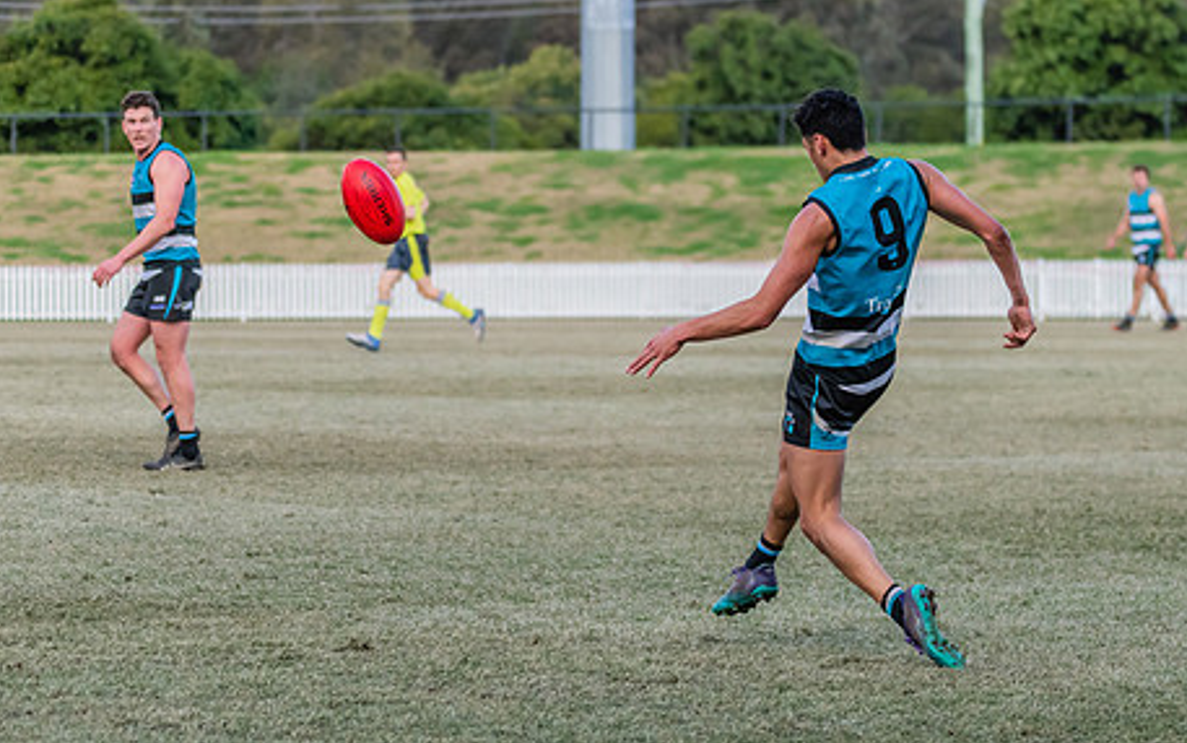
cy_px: 348
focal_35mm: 235
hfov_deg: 8.9
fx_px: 7605
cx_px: 797
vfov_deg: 5.6
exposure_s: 1/2000
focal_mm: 150
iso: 1400
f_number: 5
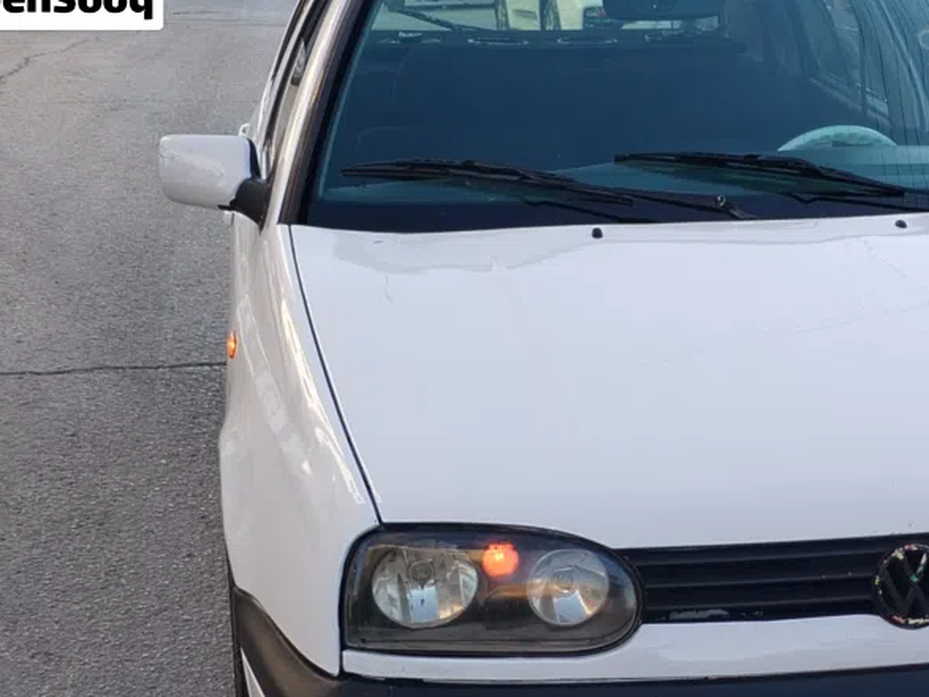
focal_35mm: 75
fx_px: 2012
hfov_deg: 25.7
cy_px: 486
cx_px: 706
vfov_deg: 19.5
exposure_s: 1/209
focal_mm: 4.75
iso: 120
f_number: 1.8
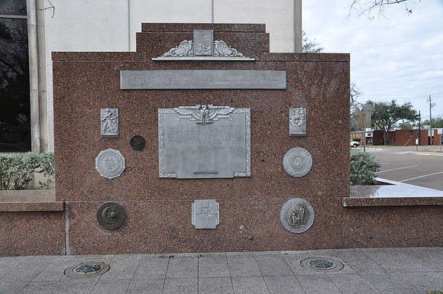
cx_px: 222
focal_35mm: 33
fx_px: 406
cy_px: 147
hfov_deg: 57.3
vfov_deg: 39.9
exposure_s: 1/100
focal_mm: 22
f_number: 10
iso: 200
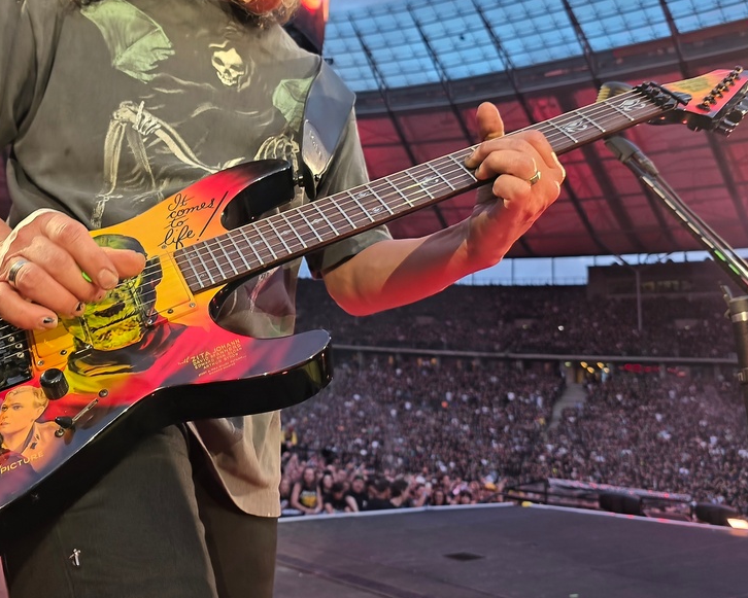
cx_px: 266
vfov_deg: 44.0
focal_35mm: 33
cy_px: 210
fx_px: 731
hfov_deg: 53.4
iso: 20
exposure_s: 1/50
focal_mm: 6.3
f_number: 1.7
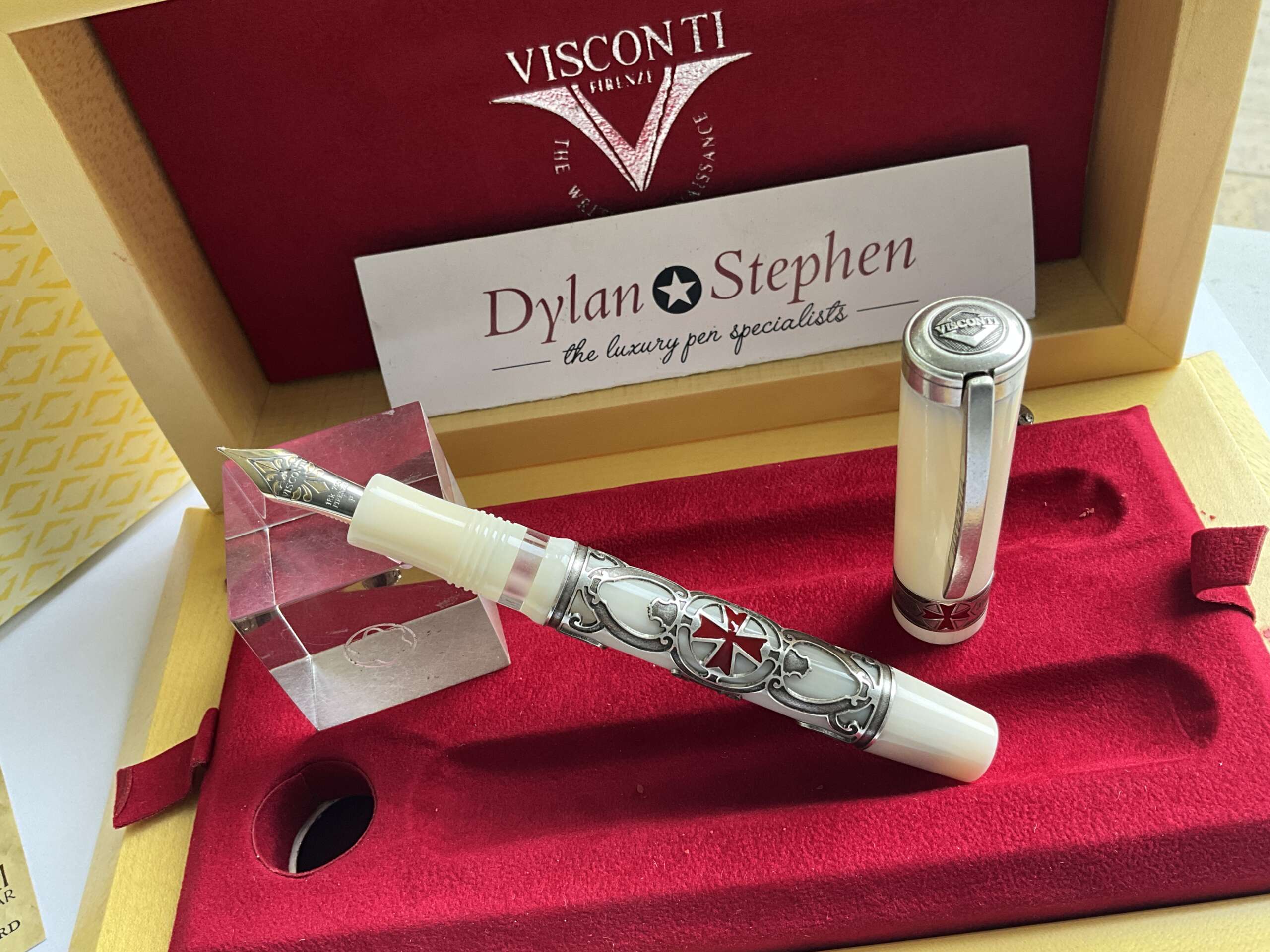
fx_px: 1064
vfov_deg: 48.2
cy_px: 476
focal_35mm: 29
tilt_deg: -49.4
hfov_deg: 61.7
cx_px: 635
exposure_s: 1/122
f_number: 1.8
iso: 64
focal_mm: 3
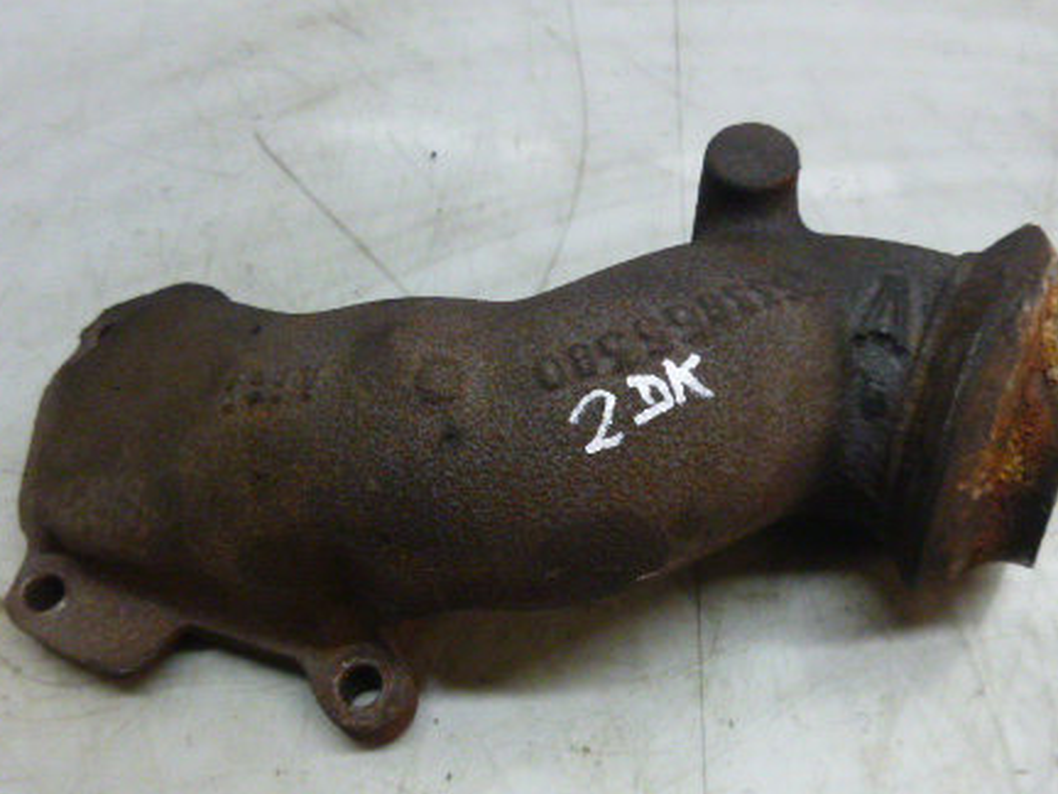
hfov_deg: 50.1
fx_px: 1131
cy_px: 444
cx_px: 551
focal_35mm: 37
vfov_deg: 38.6
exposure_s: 1/30
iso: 400
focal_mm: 4.5
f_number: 3.9
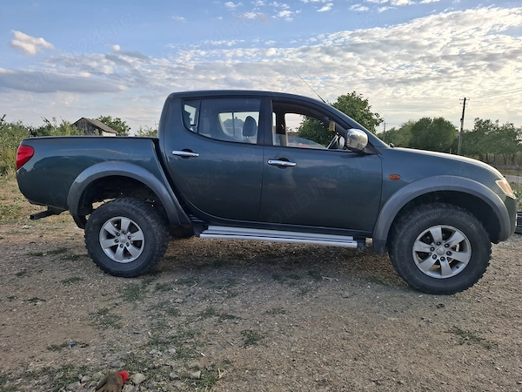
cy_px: 196
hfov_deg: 73.9
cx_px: 261
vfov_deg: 58.9
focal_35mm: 23
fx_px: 347
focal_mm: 5.54
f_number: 1.8
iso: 50
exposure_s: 1/878
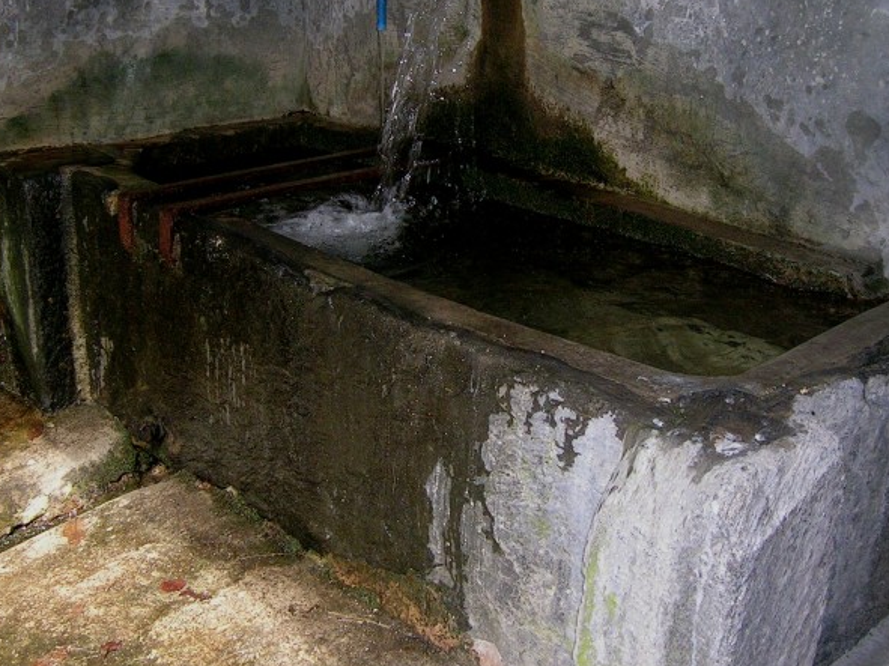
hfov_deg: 42.1
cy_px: 269
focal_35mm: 45
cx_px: 480
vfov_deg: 32.1
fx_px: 1155
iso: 143
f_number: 2.8
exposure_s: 1/60.1
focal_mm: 5.4
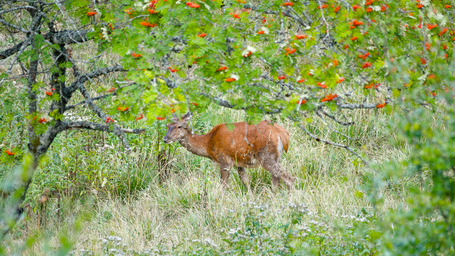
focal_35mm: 786
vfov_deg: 1.5
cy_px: 151
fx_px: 9483
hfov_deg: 2.7
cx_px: 228
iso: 3200
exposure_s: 1/500
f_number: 6.3
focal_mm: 500
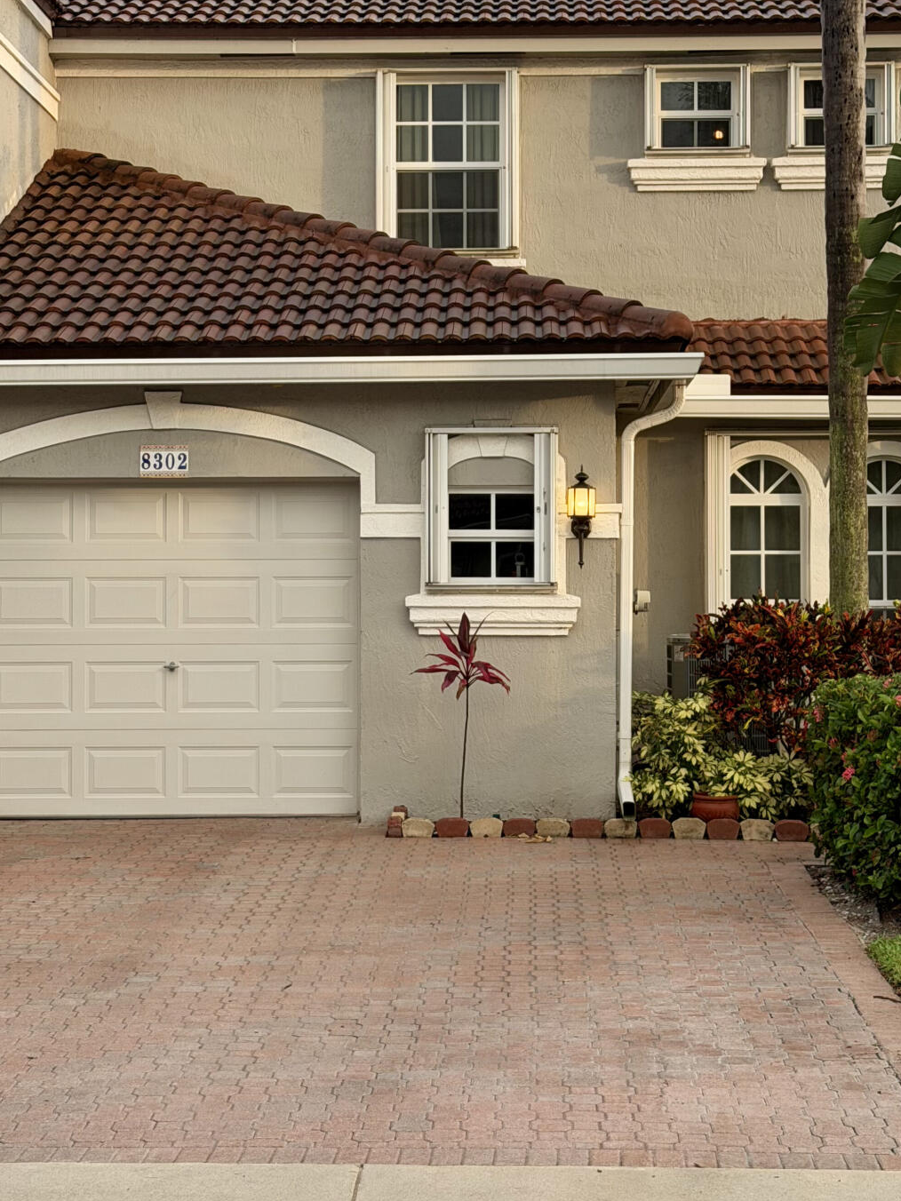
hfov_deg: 20.7
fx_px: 2464
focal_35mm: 71
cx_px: 460
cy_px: 506
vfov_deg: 27.4
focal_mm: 6.76
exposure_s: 1/496
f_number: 1.78
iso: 64
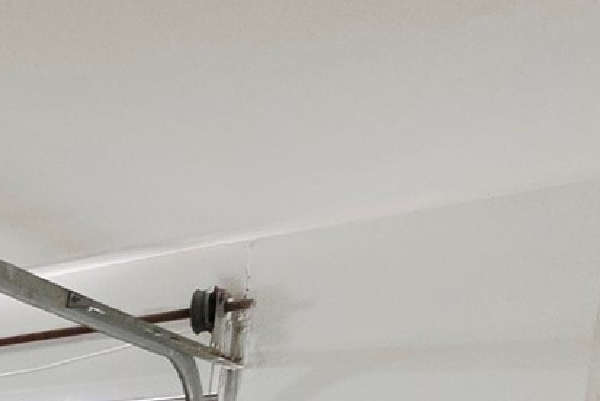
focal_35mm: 67
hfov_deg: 16.2
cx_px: -770
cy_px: 680
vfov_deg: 17.3
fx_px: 1117
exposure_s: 1/60
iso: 320
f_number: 1.9
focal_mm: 2.2
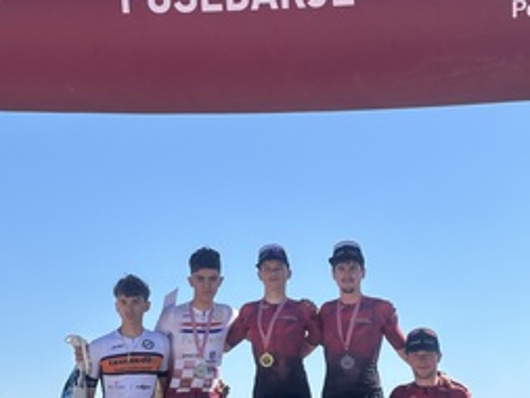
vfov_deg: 19.9
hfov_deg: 26.3
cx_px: 262
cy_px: 264
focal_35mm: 74
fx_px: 1134
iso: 40
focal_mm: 5.96
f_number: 1.6
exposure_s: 1/2639
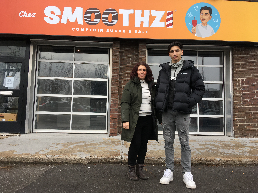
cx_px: 129
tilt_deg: +5.0
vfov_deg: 48.2
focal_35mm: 29
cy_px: 96
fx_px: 216
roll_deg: +0.5
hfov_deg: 61.7
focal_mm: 4.15
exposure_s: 1/296
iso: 25
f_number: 2.2
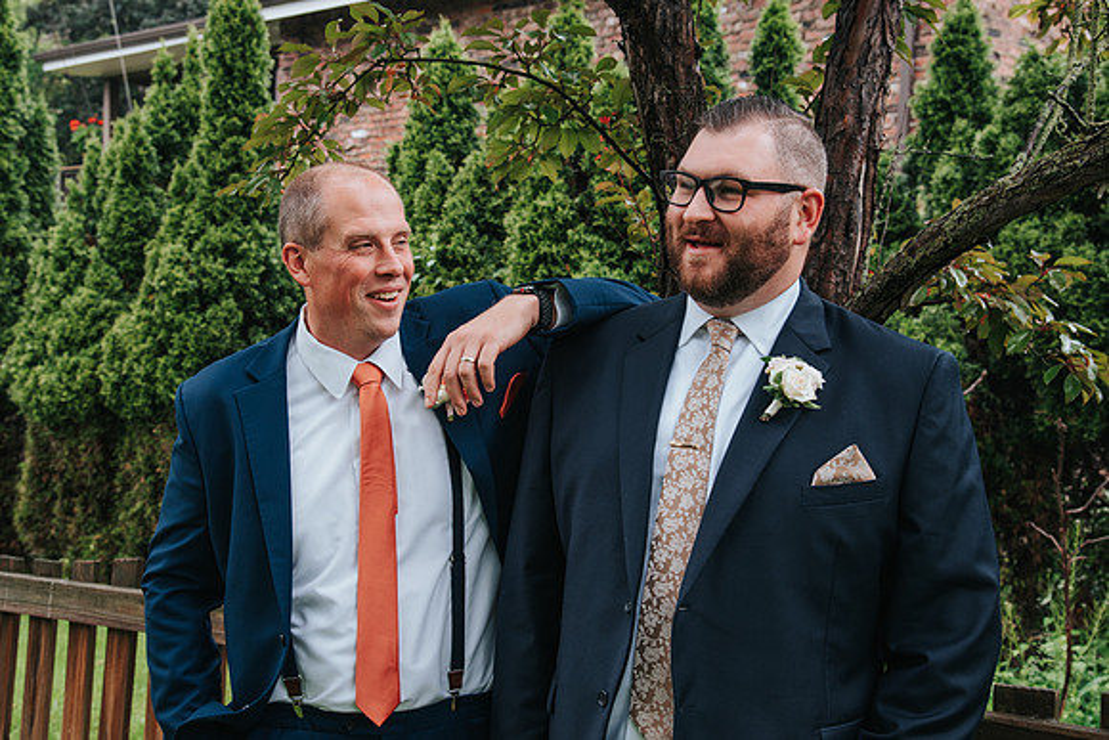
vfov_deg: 26.6
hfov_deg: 38.9
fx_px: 1568
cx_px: 509
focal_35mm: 51
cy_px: 370
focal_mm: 46
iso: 400
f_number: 5.6
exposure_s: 1/125
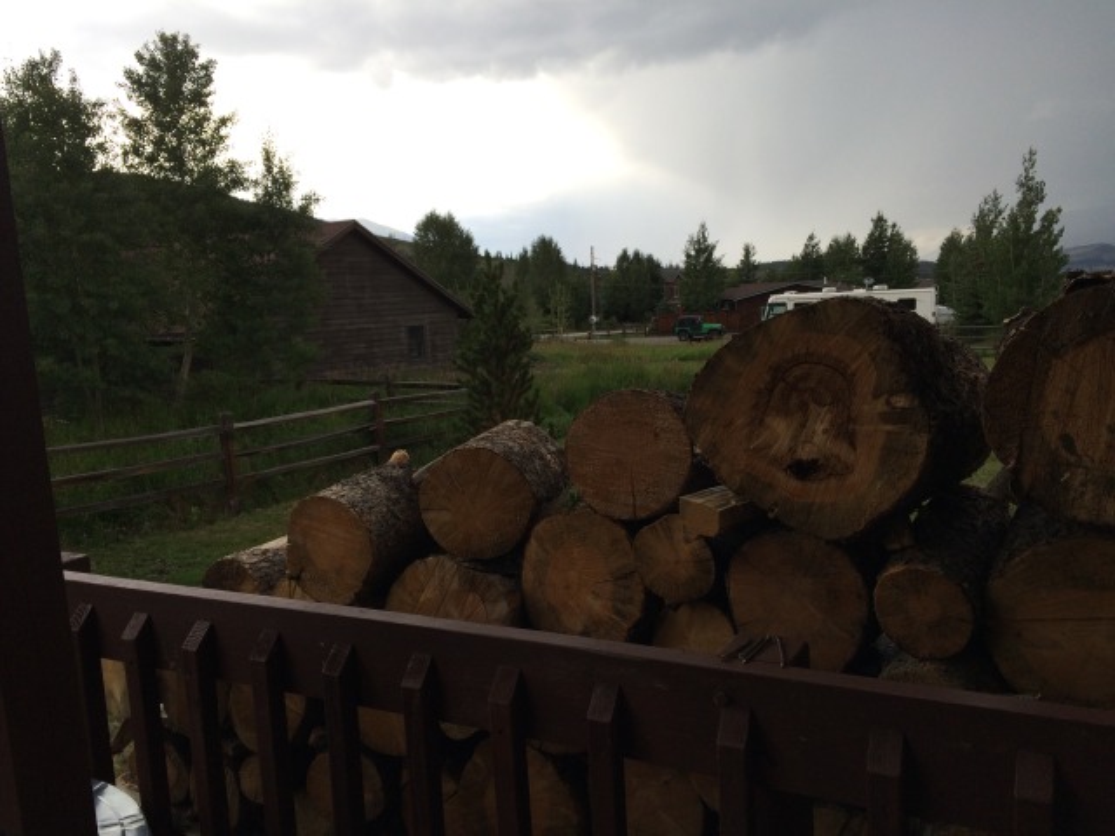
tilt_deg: -7.5
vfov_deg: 48.2
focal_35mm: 29
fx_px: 934
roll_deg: +3.6
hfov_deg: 61.7
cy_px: 418
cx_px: 558
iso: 32
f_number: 2.2
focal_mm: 4.15
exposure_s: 1/507
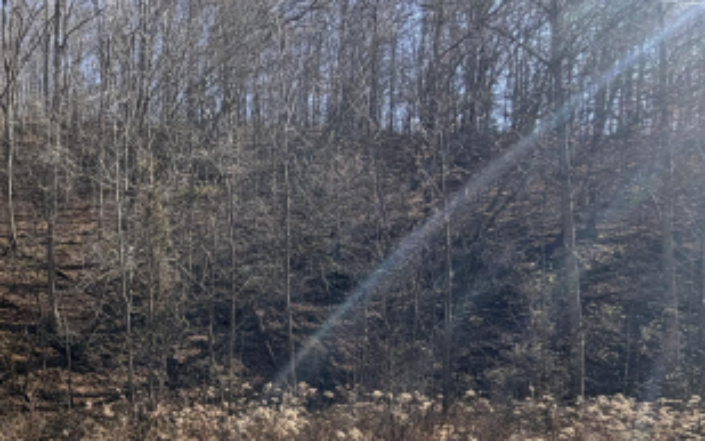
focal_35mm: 32
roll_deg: +1.0
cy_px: 320
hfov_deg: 46.1
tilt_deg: +2.5
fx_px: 615
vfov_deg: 38.6
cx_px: -51
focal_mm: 2.22
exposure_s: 1/540
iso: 40
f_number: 2.2
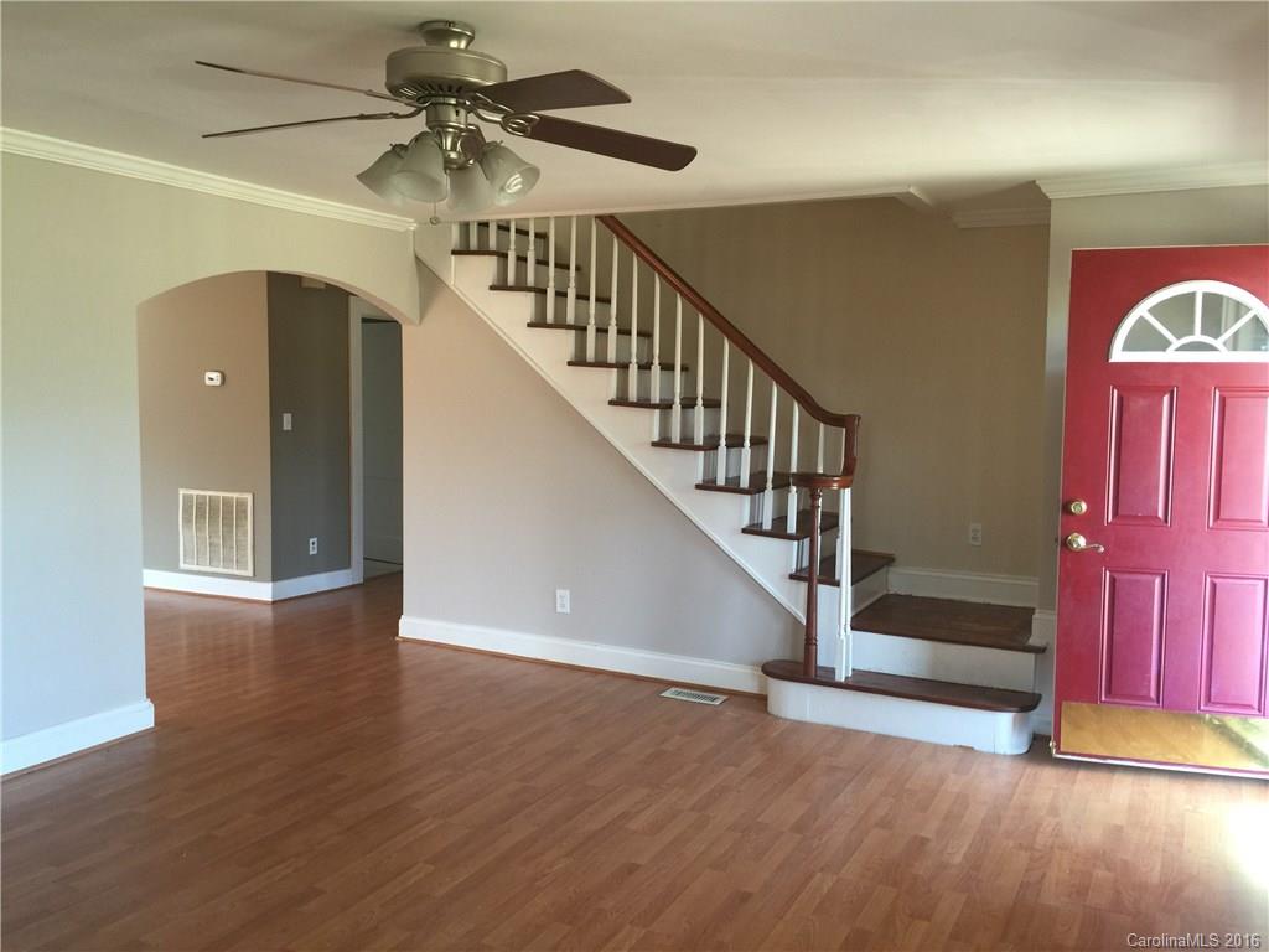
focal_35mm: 29
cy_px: 476
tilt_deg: -4.5
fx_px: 1063
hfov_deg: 61.7
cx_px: 634
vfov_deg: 48.2
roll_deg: +0.0
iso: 40
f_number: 2.2
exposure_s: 1/15
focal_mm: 4.15
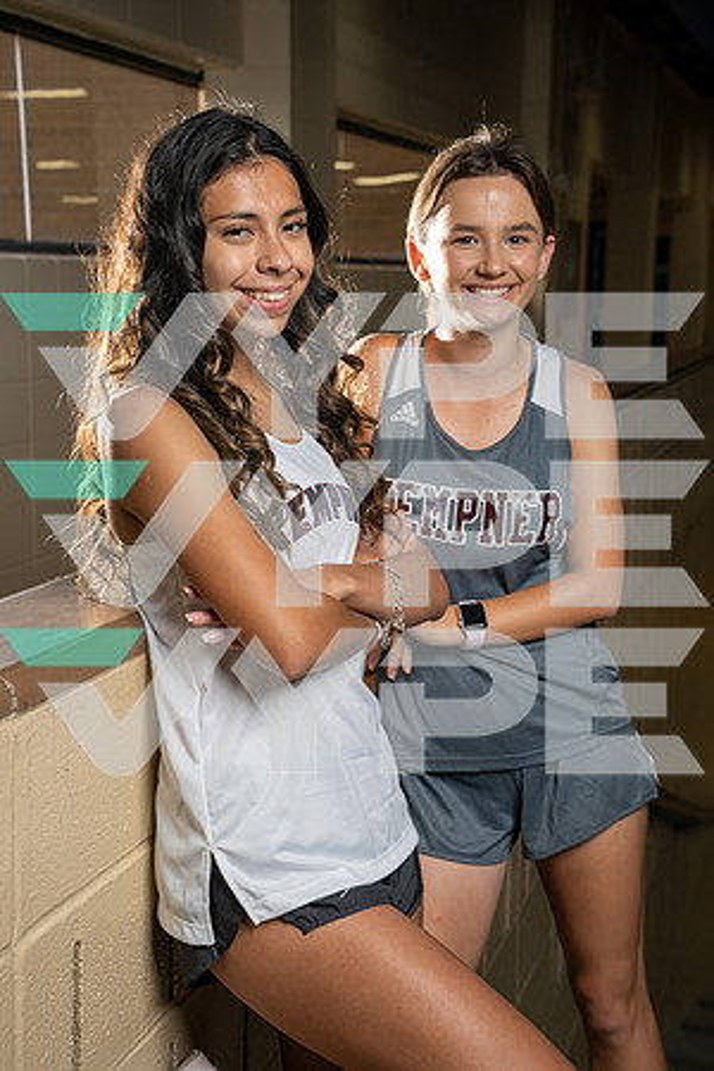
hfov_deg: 26.0
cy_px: 536
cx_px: 357
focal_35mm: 52
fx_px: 1547
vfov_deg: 38.2
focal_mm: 52
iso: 400
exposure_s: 1/250
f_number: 6.3
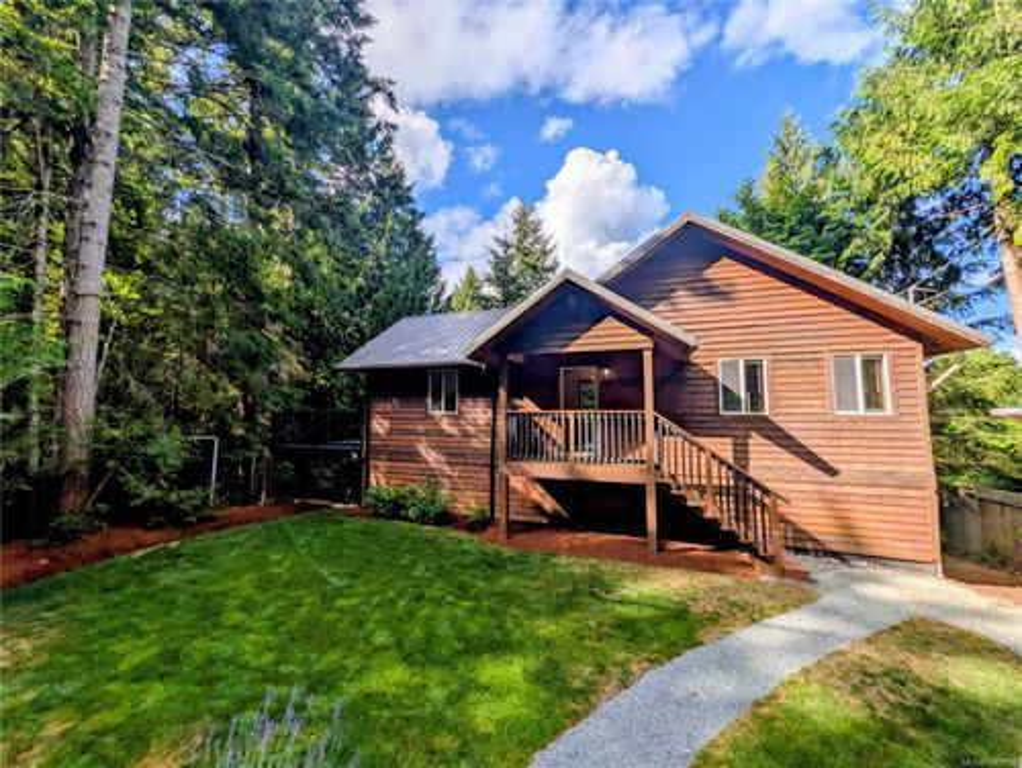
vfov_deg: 94.6
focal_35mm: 12
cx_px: 511
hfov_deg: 110.5
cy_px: 384
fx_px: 355
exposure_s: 1/3623
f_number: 1.7
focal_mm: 2.02
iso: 52
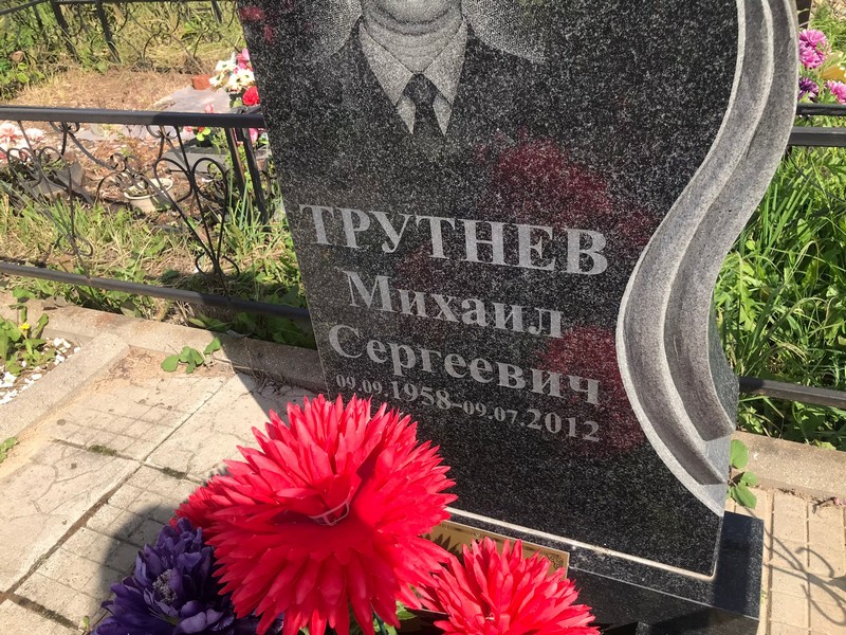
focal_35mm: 28
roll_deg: +6.4
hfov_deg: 63.4
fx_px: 684
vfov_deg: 49.7
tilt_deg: -33.0
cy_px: 318
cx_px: 423
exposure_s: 1/1546
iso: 20
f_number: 1.8
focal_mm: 3.99
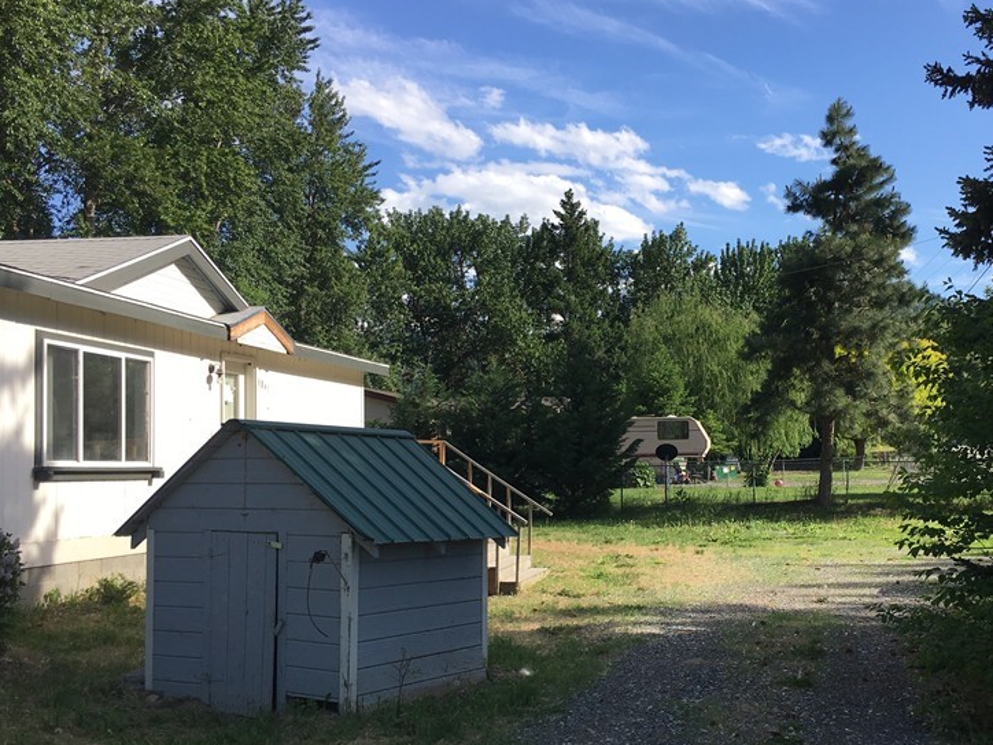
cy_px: 440
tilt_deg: +0.5
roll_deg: +1.4
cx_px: 628
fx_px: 1176
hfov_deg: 45.3
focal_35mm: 41
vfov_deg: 35.0
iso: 25
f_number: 2.2
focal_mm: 4.15
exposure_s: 1/874
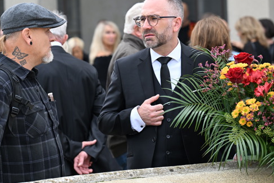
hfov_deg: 13.9
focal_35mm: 147
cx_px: 86
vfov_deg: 9.3
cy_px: 86
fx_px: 1118
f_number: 4
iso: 800
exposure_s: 1/1600
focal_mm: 104
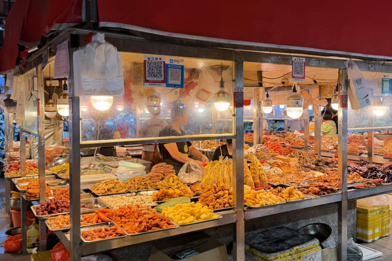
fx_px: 370
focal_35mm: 34
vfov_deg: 38.8
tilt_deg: +3.6
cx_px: 200
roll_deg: -1.1
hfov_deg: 55.8
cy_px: 114
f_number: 1.78
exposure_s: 1/100
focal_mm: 6.76
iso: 80
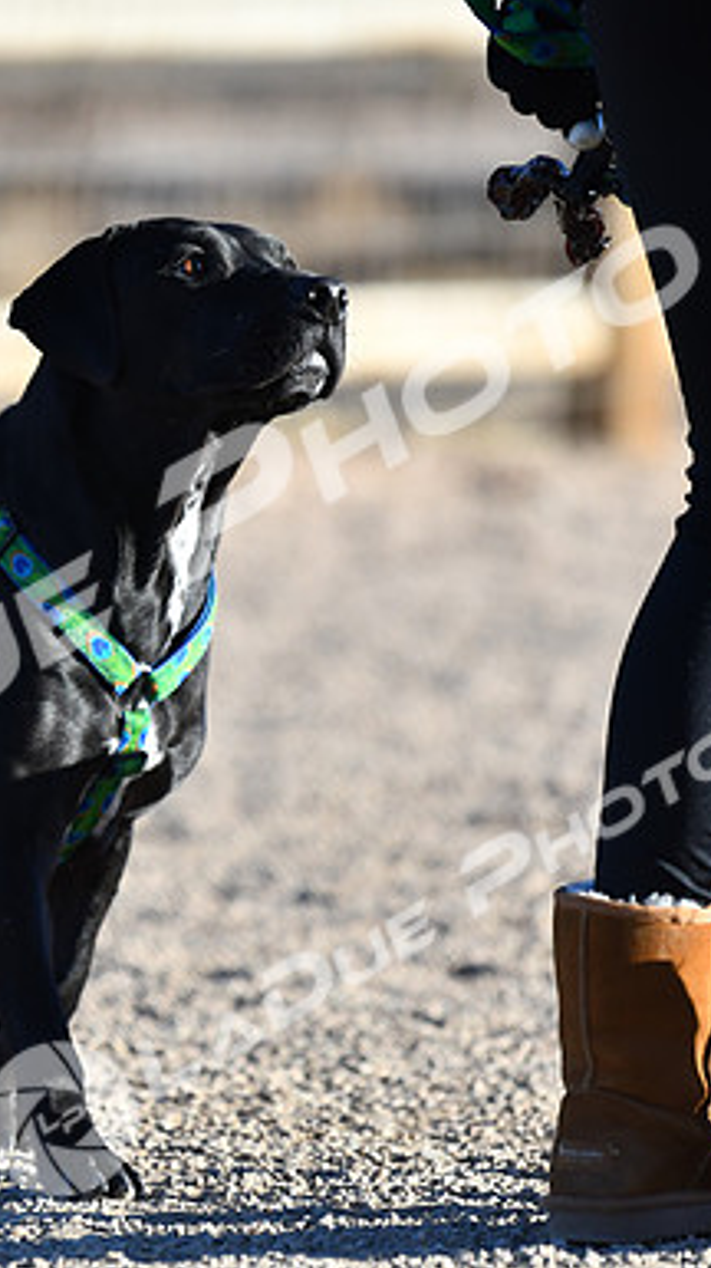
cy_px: 634
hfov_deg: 2.7
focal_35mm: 450
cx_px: -23
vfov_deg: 4.8
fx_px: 15112
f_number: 2.8
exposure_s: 1/4000
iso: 400
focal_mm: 190
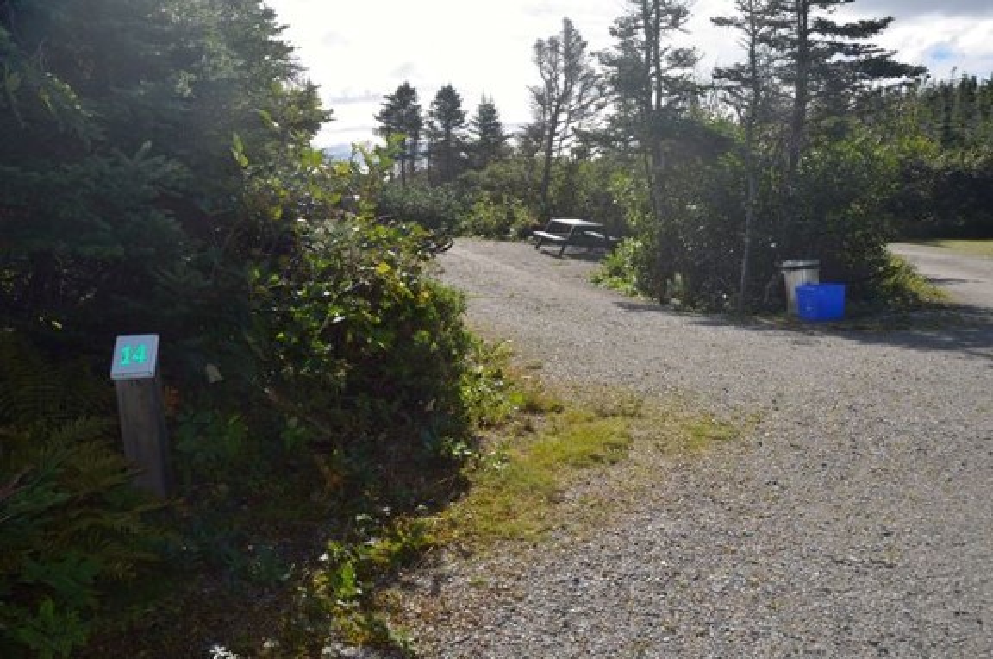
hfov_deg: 62.0
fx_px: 826
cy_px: 330
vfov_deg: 43.5
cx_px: 496
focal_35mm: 30
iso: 100
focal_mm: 20
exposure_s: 1/200
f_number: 8
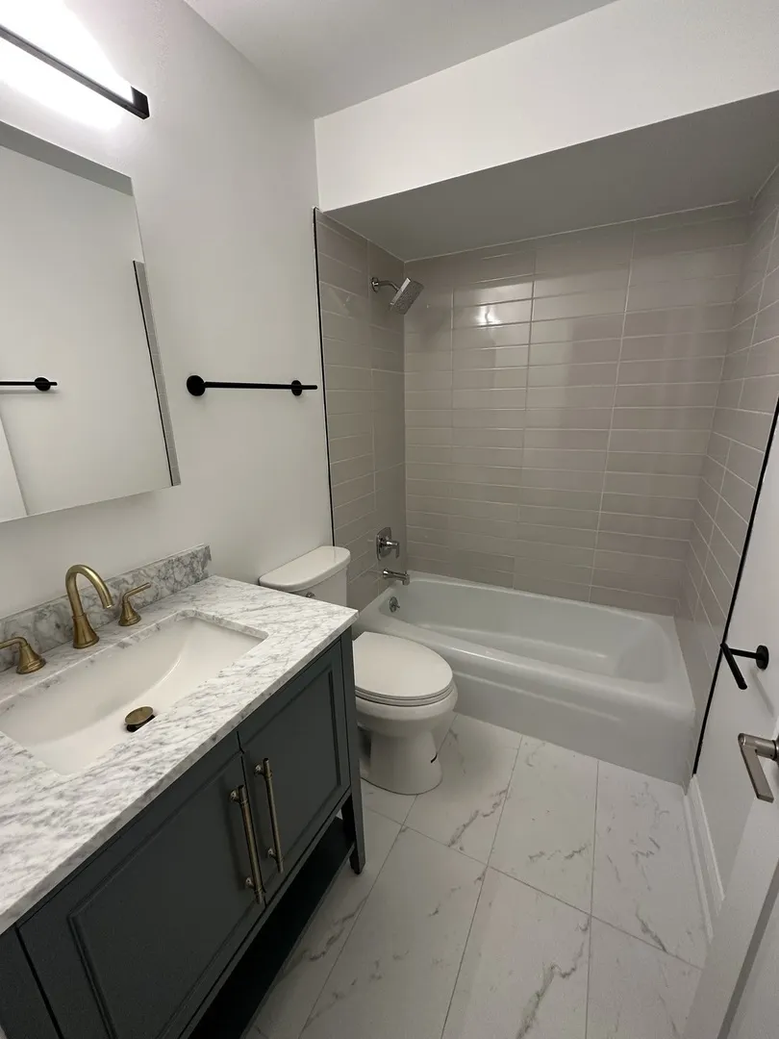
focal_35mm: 14
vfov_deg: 102.1
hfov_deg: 85.7
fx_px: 420
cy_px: 520
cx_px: 390
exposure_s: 1/60
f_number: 2.2
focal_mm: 2.22
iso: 200
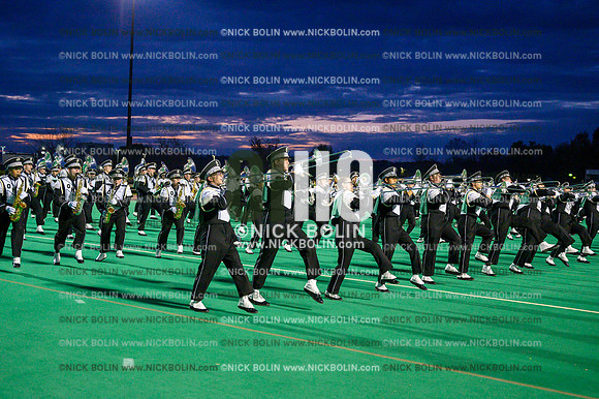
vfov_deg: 28.6
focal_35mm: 47
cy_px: 200
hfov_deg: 41.9
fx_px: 782
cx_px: 300
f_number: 4
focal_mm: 47
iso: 5000
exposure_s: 1/500
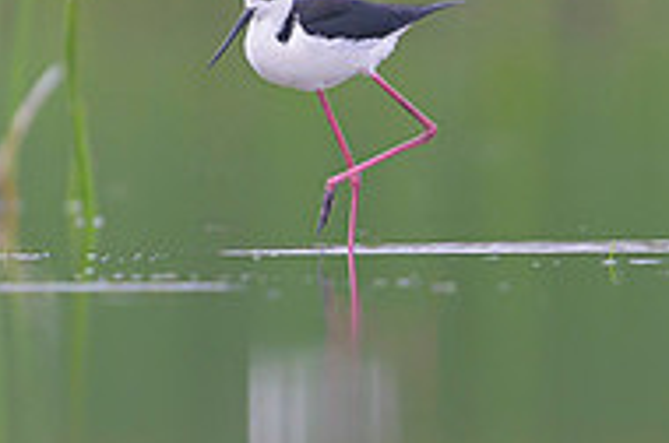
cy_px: 101
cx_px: 159
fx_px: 45730
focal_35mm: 2465
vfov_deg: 0.6
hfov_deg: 0.8
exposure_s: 1/1600
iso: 800
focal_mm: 560
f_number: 4
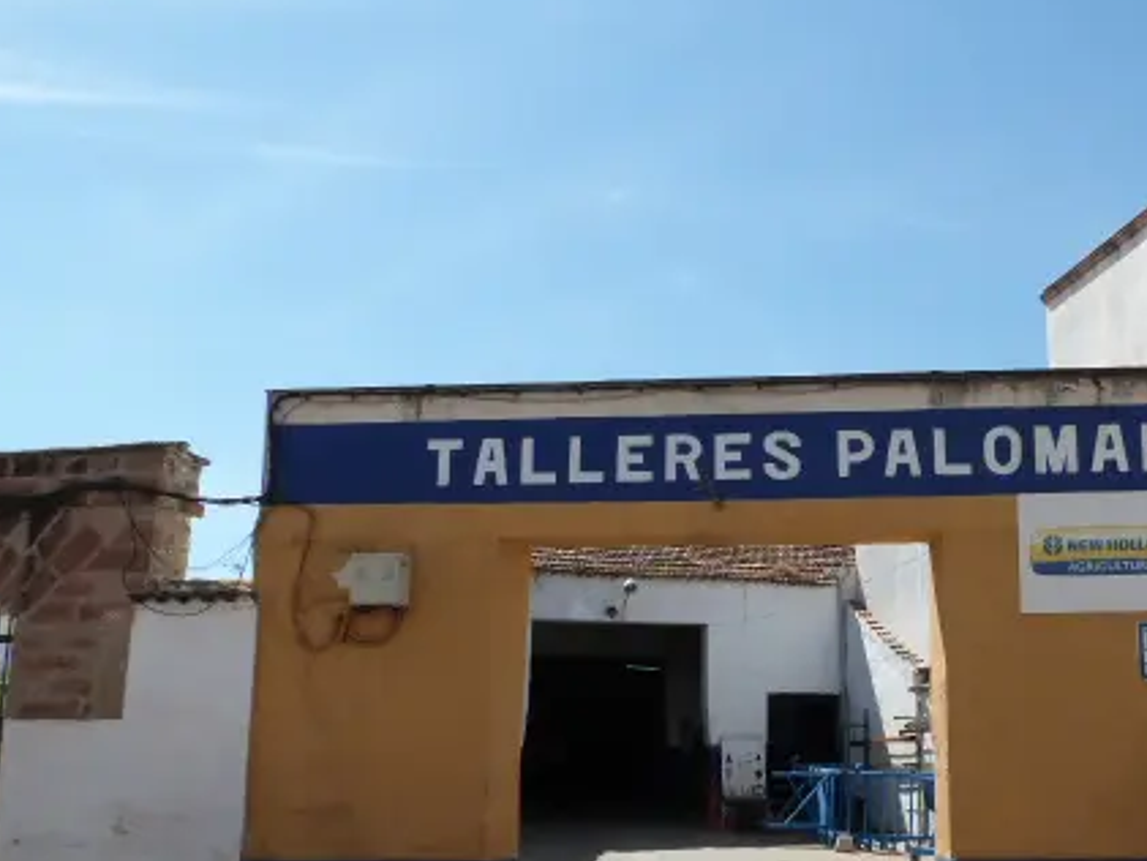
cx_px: 850
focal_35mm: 38
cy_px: 523
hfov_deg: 47.3
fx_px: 1259
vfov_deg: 37.6
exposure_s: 1/400
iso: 100
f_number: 5.6
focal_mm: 4.5
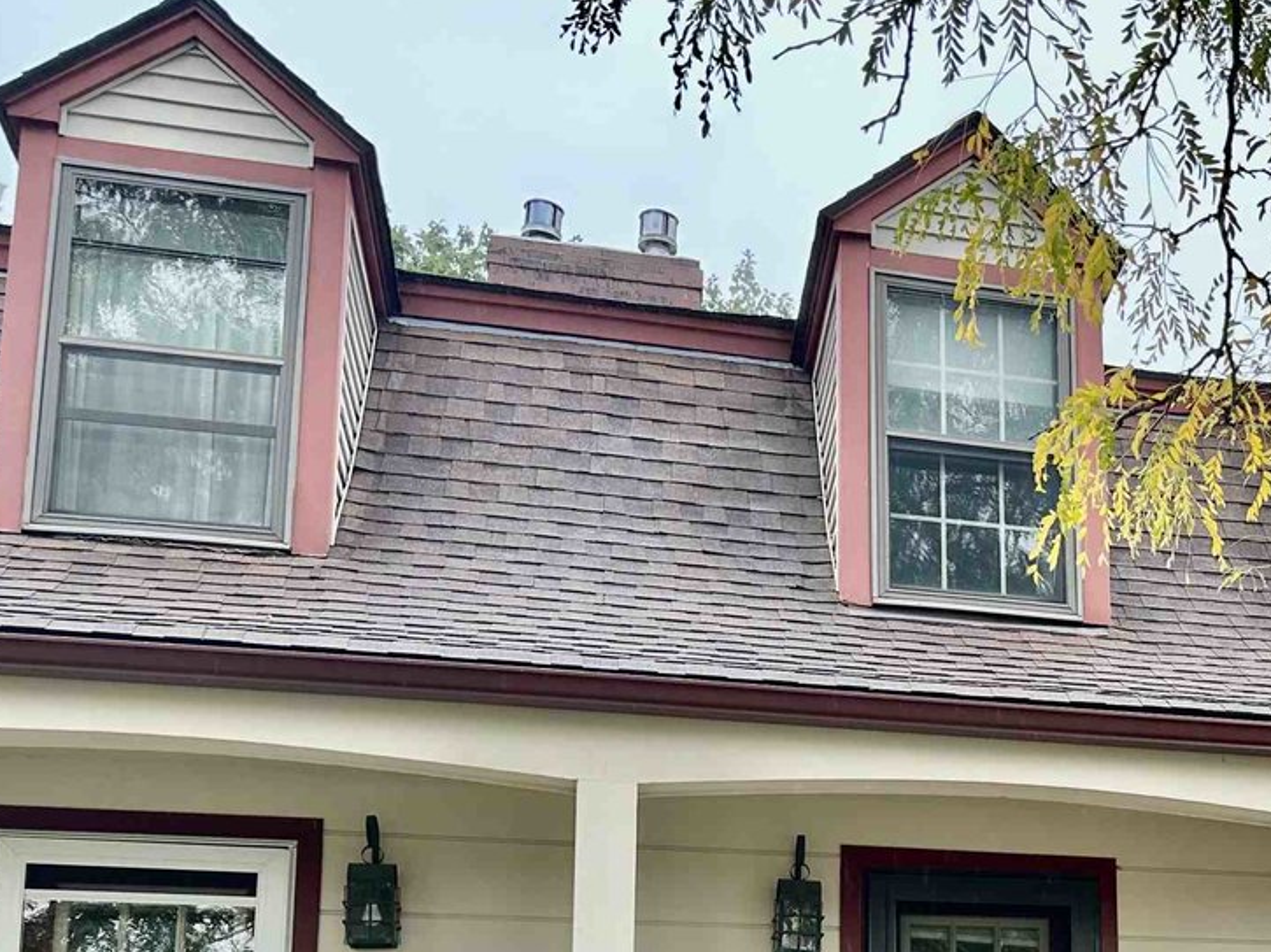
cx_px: 1222
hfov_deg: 33.6
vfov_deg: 26.0
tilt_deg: +11.1
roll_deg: +2.4
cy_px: 971
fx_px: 1945
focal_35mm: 53
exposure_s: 1/210
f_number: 1.78
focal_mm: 6.86
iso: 80
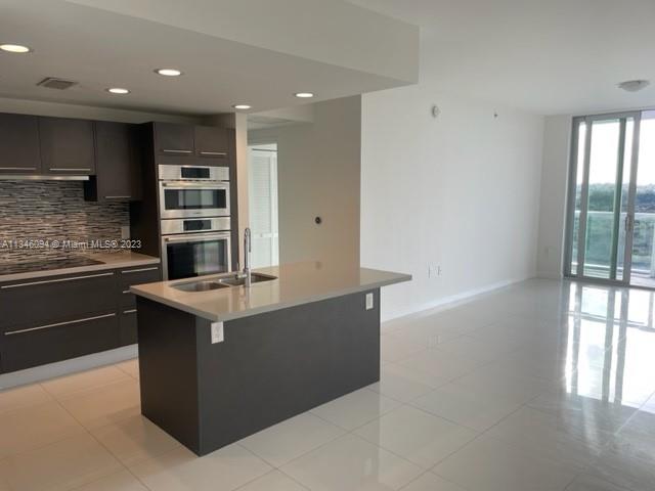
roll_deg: +0.6
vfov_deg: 53.1
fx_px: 492
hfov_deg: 67.3
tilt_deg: -7.2
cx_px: 328
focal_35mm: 26
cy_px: 246
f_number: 1.6
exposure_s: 1/196
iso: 32
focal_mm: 4.2
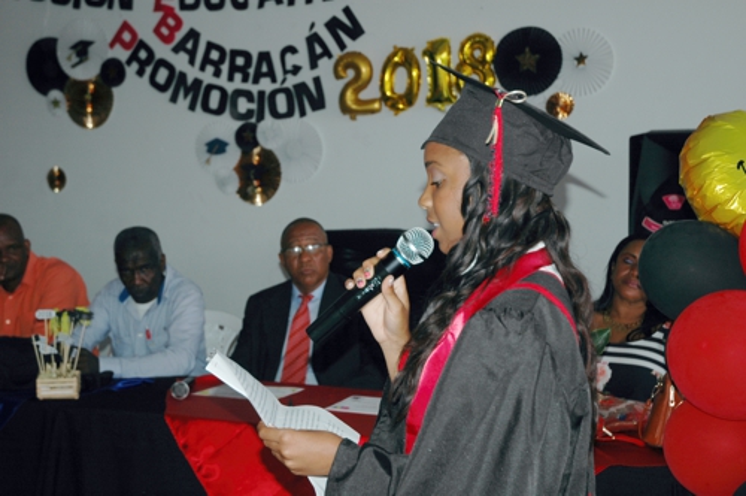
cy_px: 248
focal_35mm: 72
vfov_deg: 18.9
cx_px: 373
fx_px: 1490
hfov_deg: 28.1
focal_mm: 48
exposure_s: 1/60
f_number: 4.5
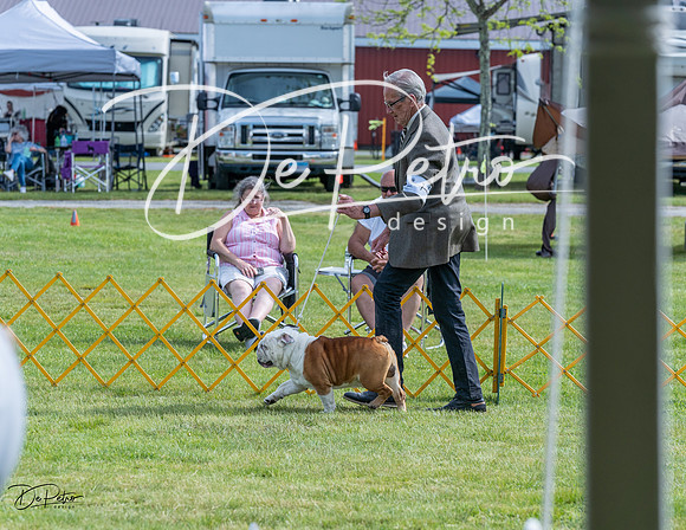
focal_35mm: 143
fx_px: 2871
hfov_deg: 13.6
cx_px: 343
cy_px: 265
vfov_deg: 10.5
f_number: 5.6
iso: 320
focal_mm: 130
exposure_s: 1/1250
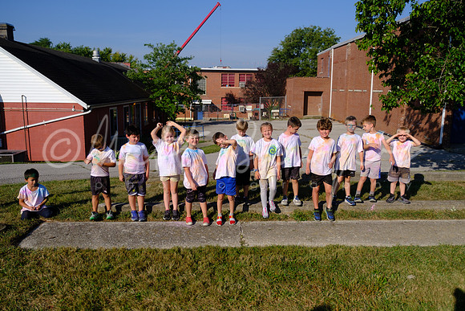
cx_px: 232
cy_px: 156
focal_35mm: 29
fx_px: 375
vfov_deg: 45.0
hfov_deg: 63.6
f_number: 2.8
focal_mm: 19.4
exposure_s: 1/5800
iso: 200
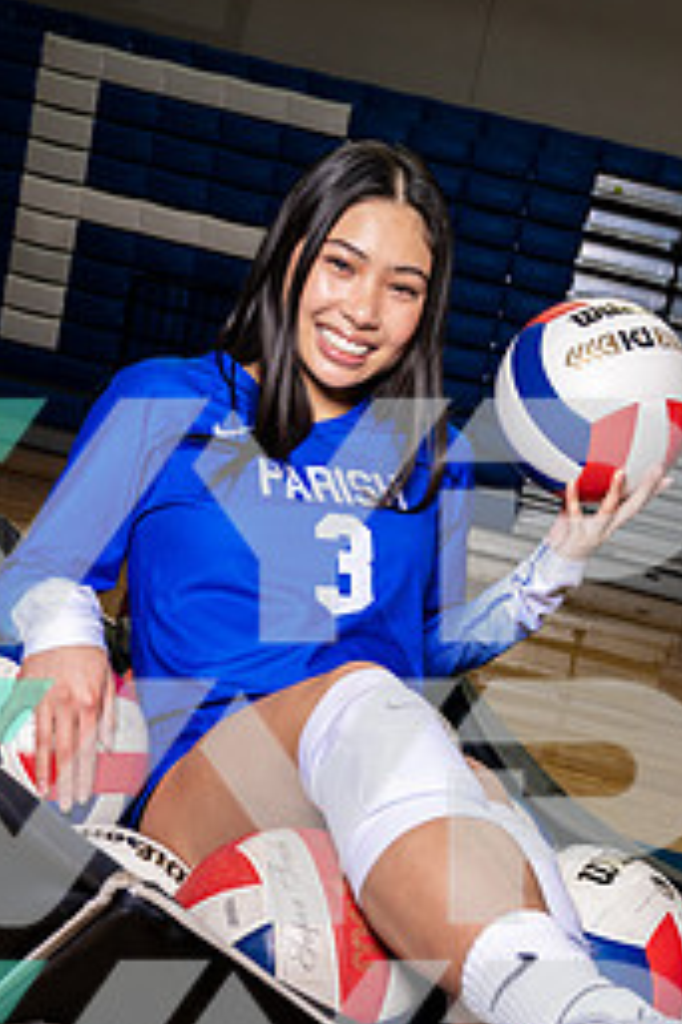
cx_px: 403
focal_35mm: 56
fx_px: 1593
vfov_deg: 34.7
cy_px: 805
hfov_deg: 24.1
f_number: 8
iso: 400
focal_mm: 32
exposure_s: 1/250
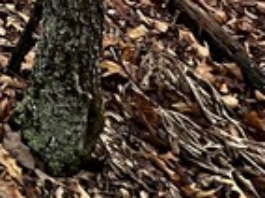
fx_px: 772
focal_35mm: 101
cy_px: -336
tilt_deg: -0.8
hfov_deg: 14.0
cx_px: -362
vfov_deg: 11.1
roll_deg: -1.3
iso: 40
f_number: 2.2
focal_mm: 2.22
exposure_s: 1/251
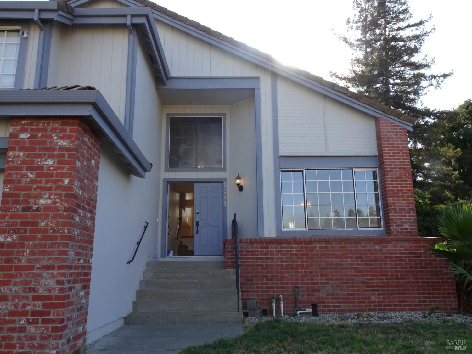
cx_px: 236
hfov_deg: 61.7
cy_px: 177
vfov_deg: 48.2
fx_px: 395
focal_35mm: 29
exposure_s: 1/100
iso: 80
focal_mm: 4.92
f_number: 3.5
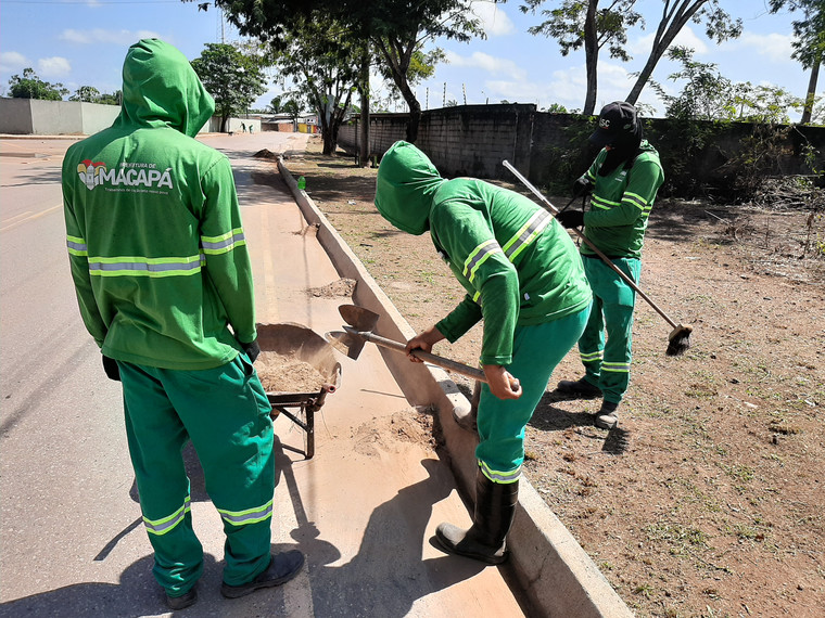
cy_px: 309
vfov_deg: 51.4
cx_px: 412
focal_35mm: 27
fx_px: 643
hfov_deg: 65.3
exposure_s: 1/1919
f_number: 1.7
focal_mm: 3.93
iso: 40
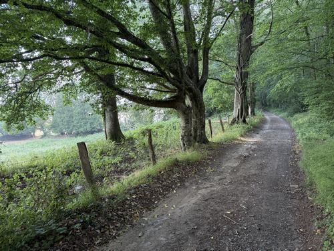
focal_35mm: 24
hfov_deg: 71.6
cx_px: 167
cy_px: 126
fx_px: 232
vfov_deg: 56.8
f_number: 1.78
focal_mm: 6.76
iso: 200
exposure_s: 1/94
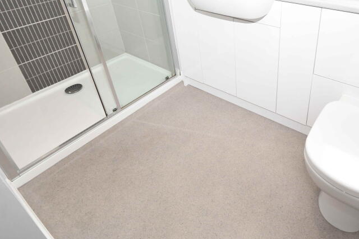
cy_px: 51
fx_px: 239
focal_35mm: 24
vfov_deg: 50.2
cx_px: 247
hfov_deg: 71.0
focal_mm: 10
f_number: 4
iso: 640
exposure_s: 1/60
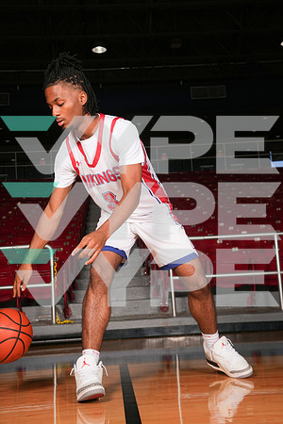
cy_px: 212
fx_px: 601
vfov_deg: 38.9
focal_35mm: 51
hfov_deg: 26.5
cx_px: 142
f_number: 8
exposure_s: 1/200
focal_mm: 51
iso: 400
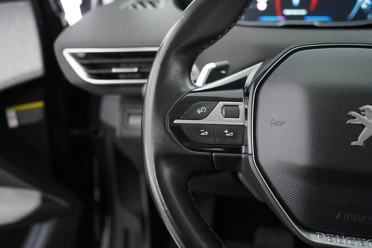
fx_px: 289
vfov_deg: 46.4
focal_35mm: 28
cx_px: 186
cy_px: 124
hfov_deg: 65.5
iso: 6400
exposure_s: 1/40
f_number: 3.5
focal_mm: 28
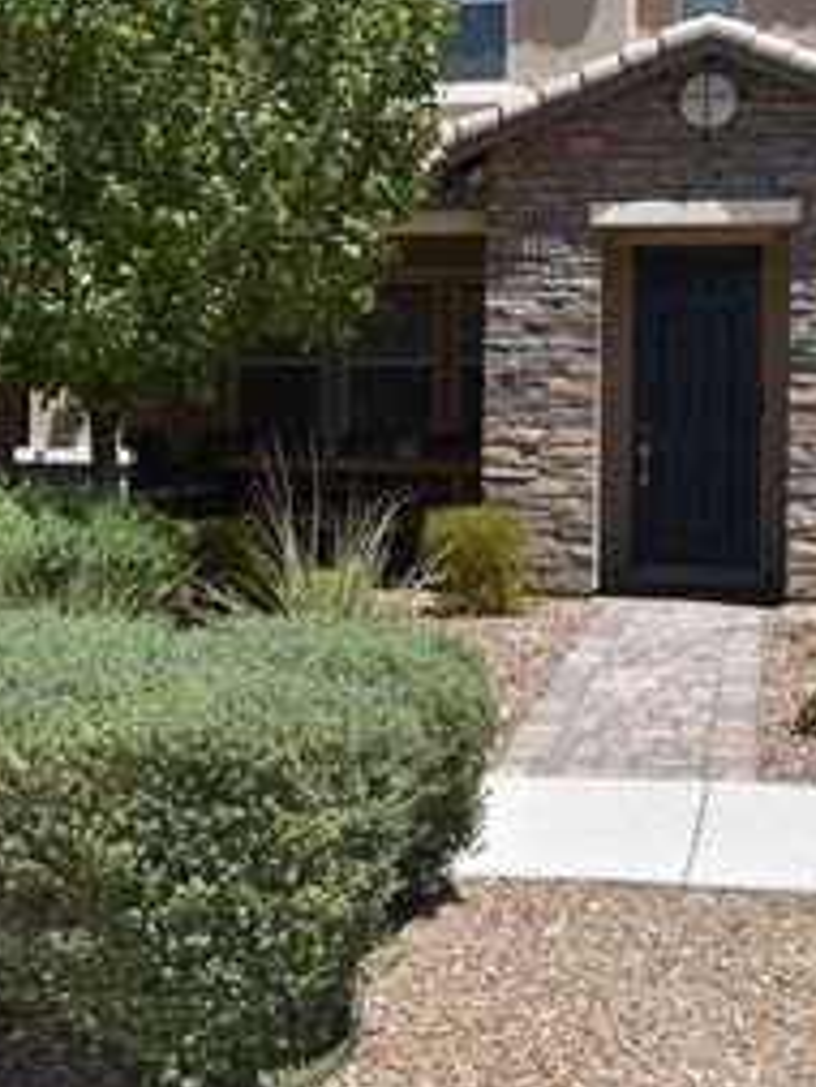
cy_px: 410
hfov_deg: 25.7
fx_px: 1790
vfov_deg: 33.6
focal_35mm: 57
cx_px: 387
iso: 400
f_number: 6.7
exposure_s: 1/2000
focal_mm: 20
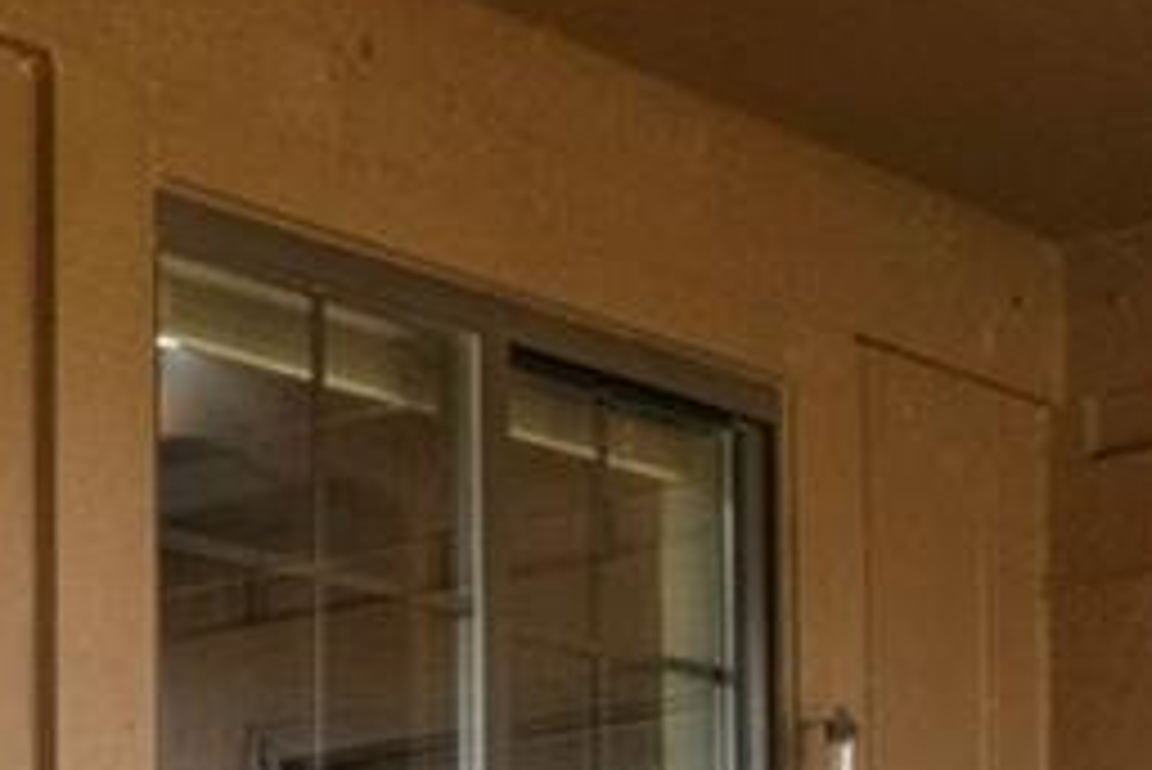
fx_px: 3842
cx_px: -729
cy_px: 1353
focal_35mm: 120
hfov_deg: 15.3
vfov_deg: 10.8
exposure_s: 1/60
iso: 640
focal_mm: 10
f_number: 8
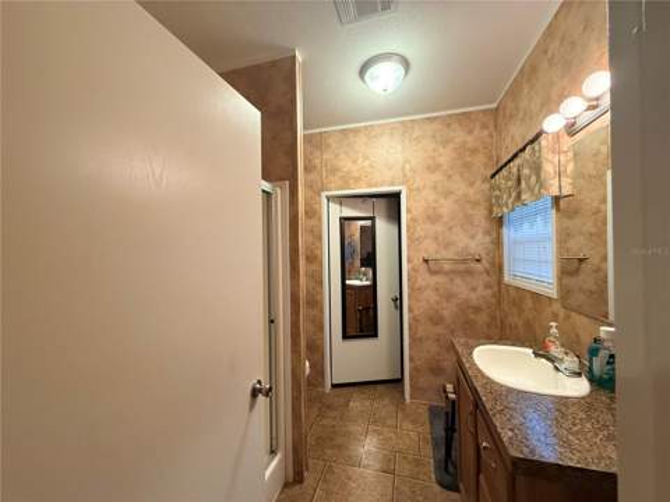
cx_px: 335
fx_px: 271
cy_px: 251
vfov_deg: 85.7
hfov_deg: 102.1
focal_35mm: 14
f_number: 2.2
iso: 500
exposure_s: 1/60
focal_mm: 2.22
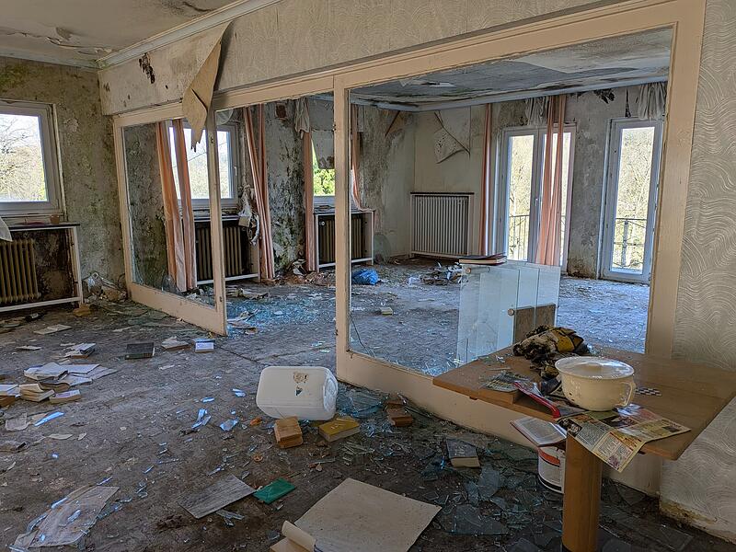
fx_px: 532
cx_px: 368
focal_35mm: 25
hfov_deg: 69.4
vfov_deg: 54.9
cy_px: 276
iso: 47
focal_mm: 5.43
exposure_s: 1/179
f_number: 1.89
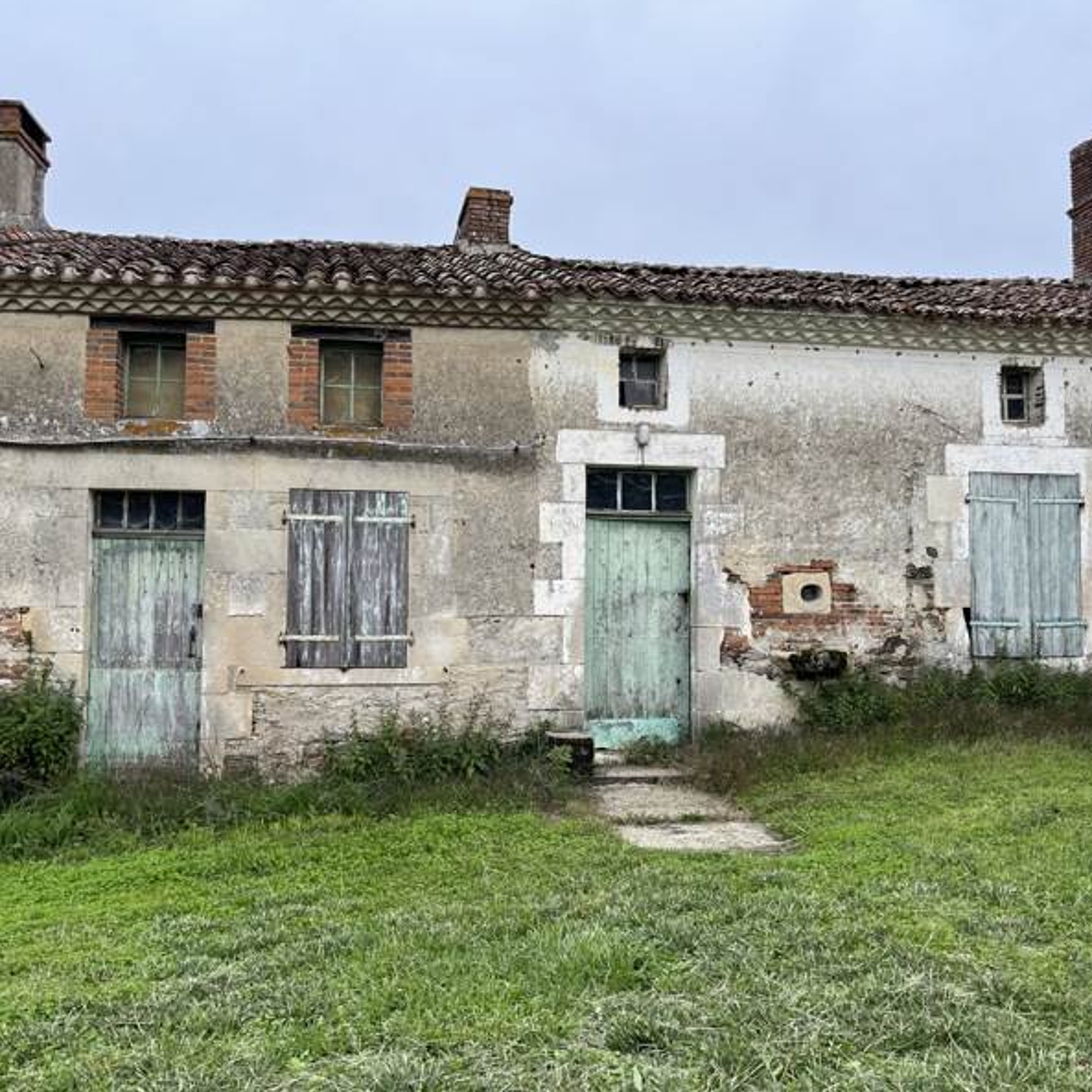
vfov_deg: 52.5
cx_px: 560
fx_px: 1106
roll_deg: -0.4
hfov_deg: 52.5
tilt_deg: +3.0
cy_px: 541
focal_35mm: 31
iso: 50
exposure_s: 1/1140
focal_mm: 5.1
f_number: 1.6
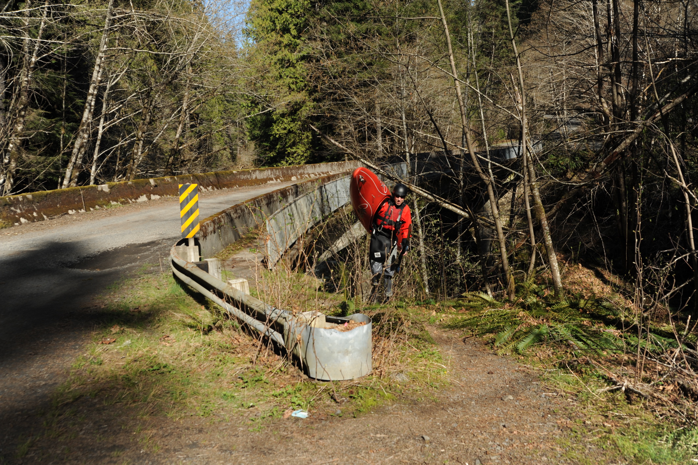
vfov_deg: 42.3
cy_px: 232
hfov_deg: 60.3
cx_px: 349
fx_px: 601
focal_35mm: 31
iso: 200
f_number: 6.3
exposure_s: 1/640
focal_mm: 31
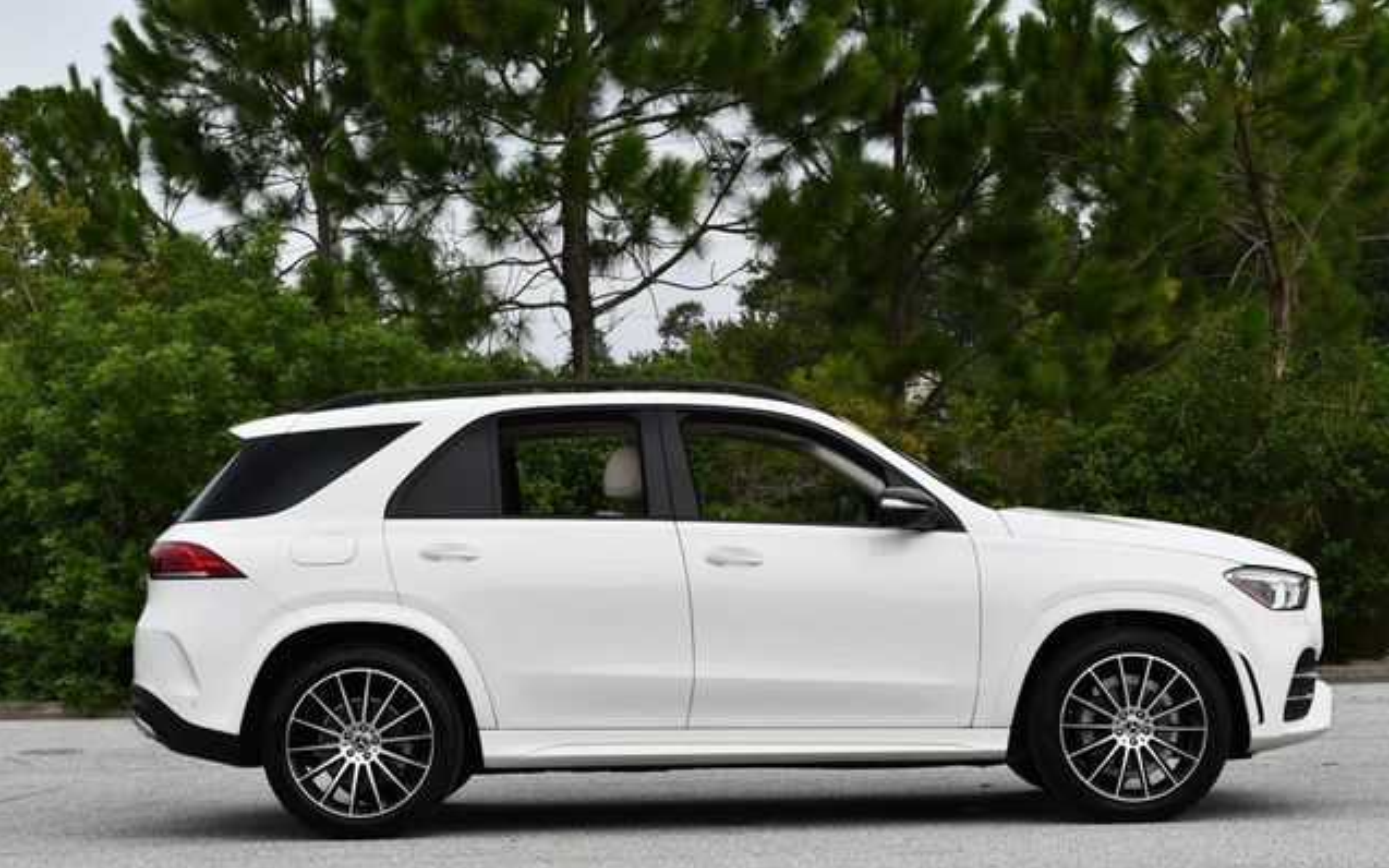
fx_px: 3104
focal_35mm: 82
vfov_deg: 15.9
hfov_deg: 25.2
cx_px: 693
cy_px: 465
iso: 140
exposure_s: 1/250
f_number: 8
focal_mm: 40
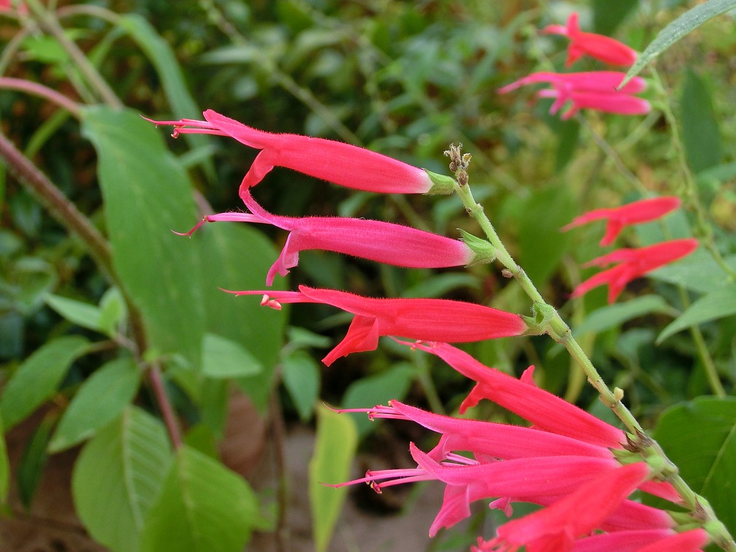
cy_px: 276
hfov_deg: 44.8
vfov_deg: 34.3
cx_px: 368
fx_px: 893
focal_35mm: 42
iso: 100
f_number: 4
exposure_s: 1/60
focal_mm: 7.38
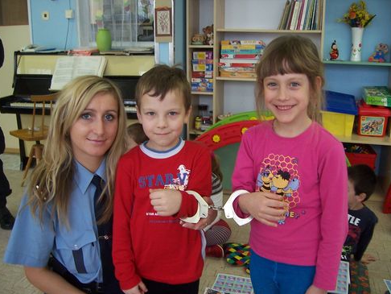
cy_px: 150
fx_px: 418
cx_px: 196
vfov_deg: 38.7
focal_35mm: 37
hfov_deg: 50.1
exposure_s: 1/30
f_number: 3
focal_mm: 6
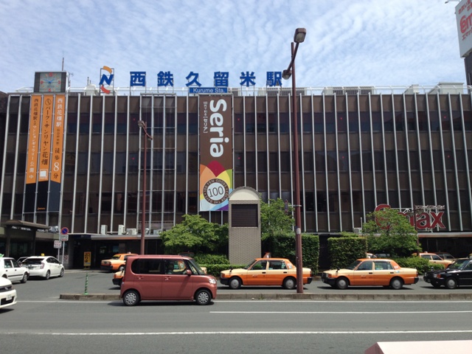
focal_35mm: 35
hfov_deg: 52.6
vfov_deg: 40.7
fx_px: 477
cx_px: 236
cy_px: 177
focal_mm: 4.28
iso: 50
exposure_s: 1/1493
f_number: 2.4
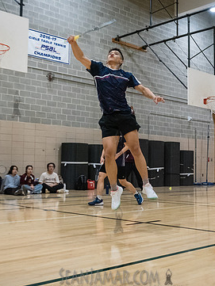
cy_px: 142
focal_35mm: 56
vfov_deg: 34.3
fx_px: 463
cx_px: 118
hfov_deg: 26.1
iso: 8000
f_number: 3.5
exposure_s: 1/400
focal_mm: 34
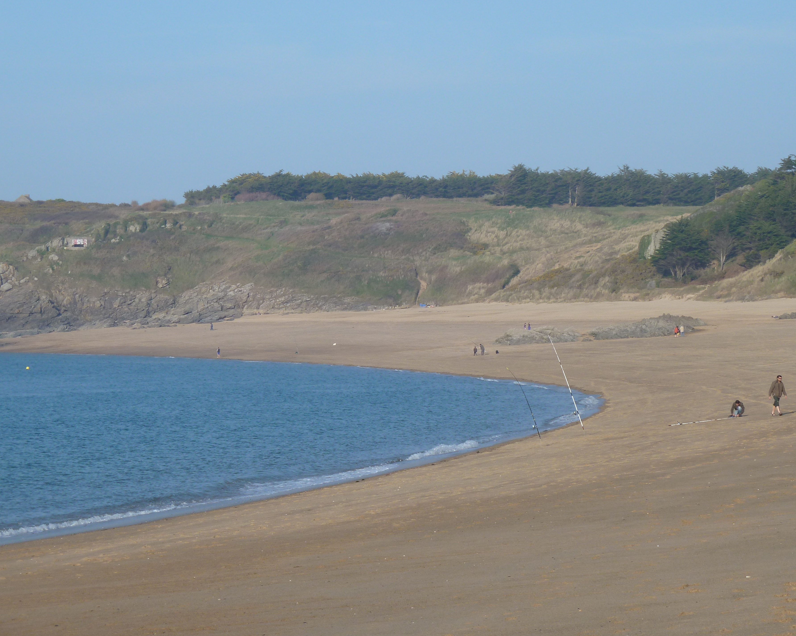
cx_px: 403
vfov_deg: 11.9
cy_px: 320
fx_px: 3063
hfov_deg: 14.8
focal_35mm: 130
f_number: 5
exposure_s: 1/400
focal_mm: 19.5
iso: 80
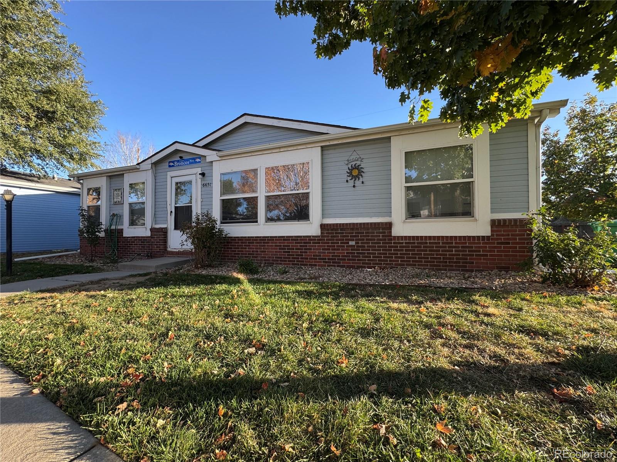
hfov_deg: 102.1
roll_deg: +1.5
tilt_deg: +0.5
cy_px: 231
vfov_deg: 85.7
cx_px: 308
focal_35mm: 14
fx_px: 250
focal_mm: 2.22
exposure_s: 1/255
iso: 40
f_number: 2.2
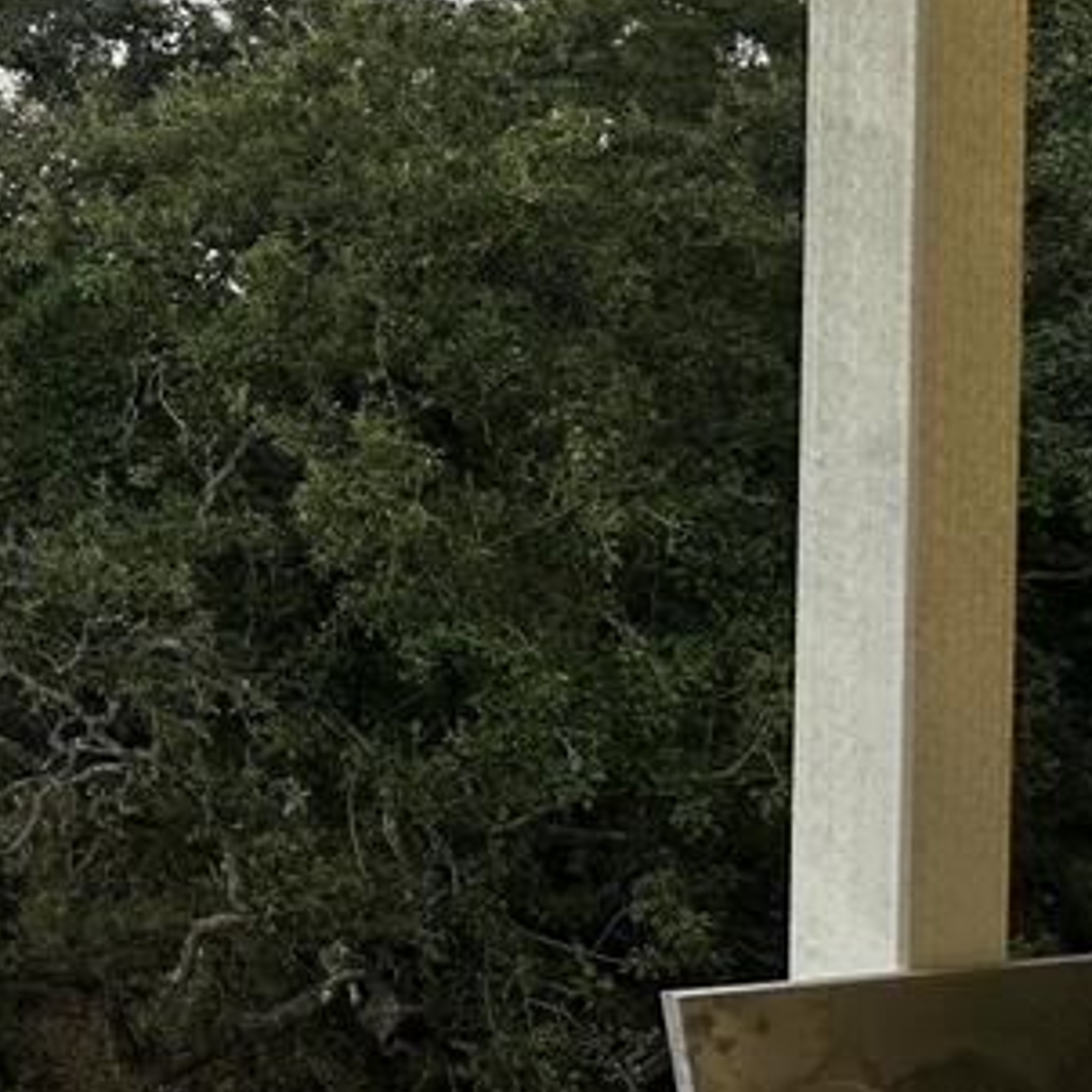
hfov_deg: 19.5
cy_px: -217
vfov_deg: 22.2
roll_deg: -1.5
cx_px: -734
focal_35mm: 72
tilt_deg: +1.6
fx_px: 2570
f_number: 1.78
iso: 125
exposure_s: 1/60
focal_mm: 6.86
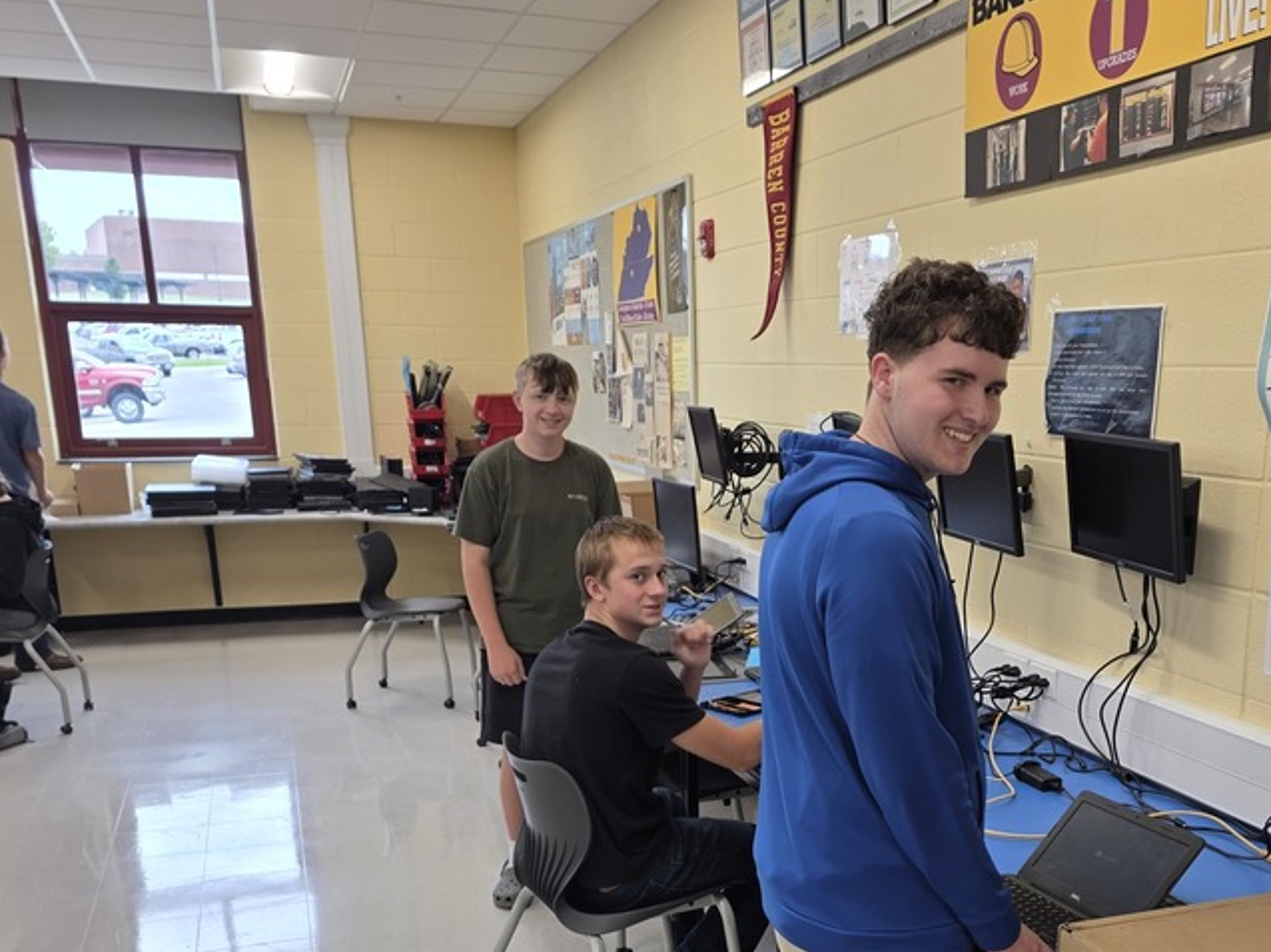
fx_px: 1358
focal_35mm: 37
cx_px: 796
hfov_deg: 49.7
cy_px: 738
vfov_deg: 37.5
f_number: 1.7
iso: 25
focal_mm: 6.3
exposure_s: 1/50
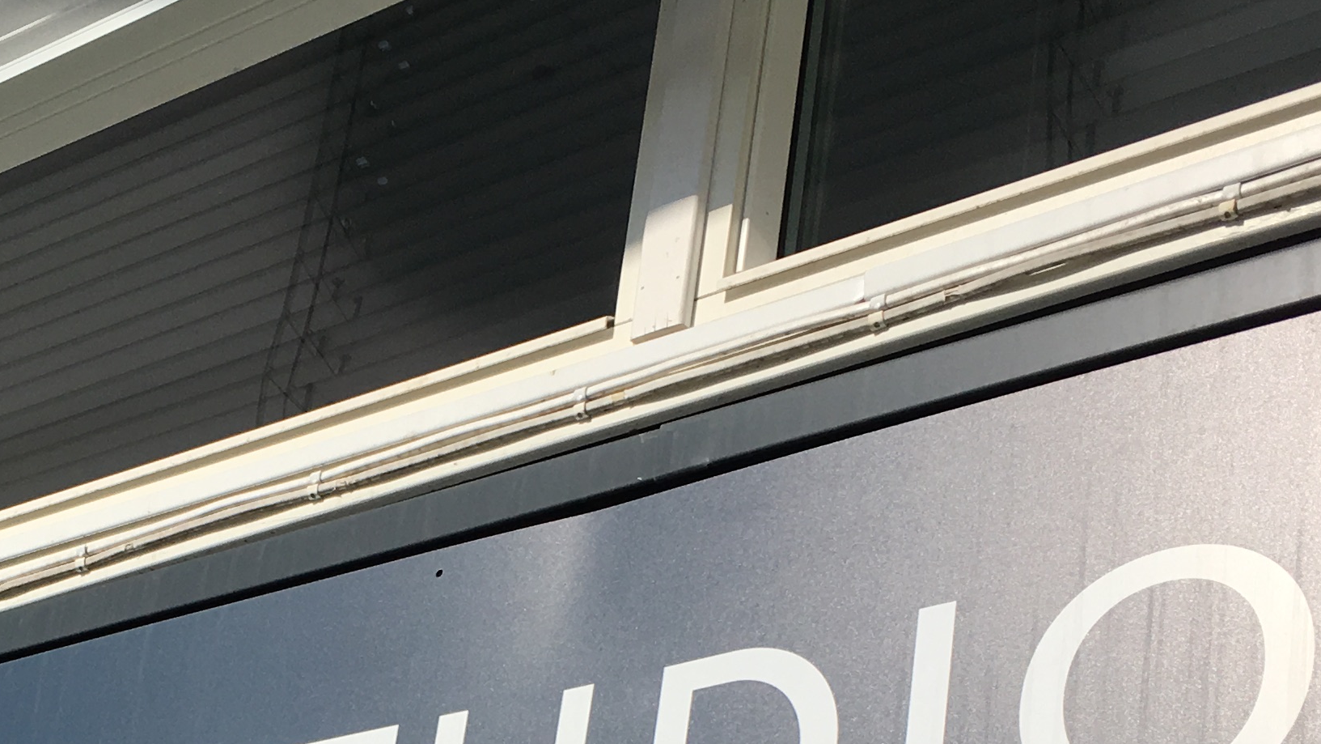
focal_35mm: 78
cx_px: 334
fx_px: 2732
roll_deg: -9.6
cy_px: 936
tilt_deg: +22.1
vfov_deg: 14.9
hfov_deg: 26.8
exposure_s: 1/3344
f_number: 2.2
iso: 25
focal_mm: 4.15
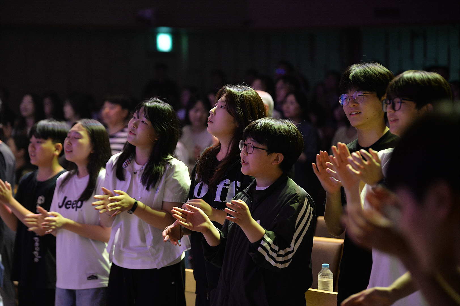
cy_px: 153
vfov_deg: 12.4
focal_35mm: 110
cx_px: 230
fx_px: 1405
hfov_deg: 18.6
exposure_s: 1/200
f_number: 2.8
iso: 2500
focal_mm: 110
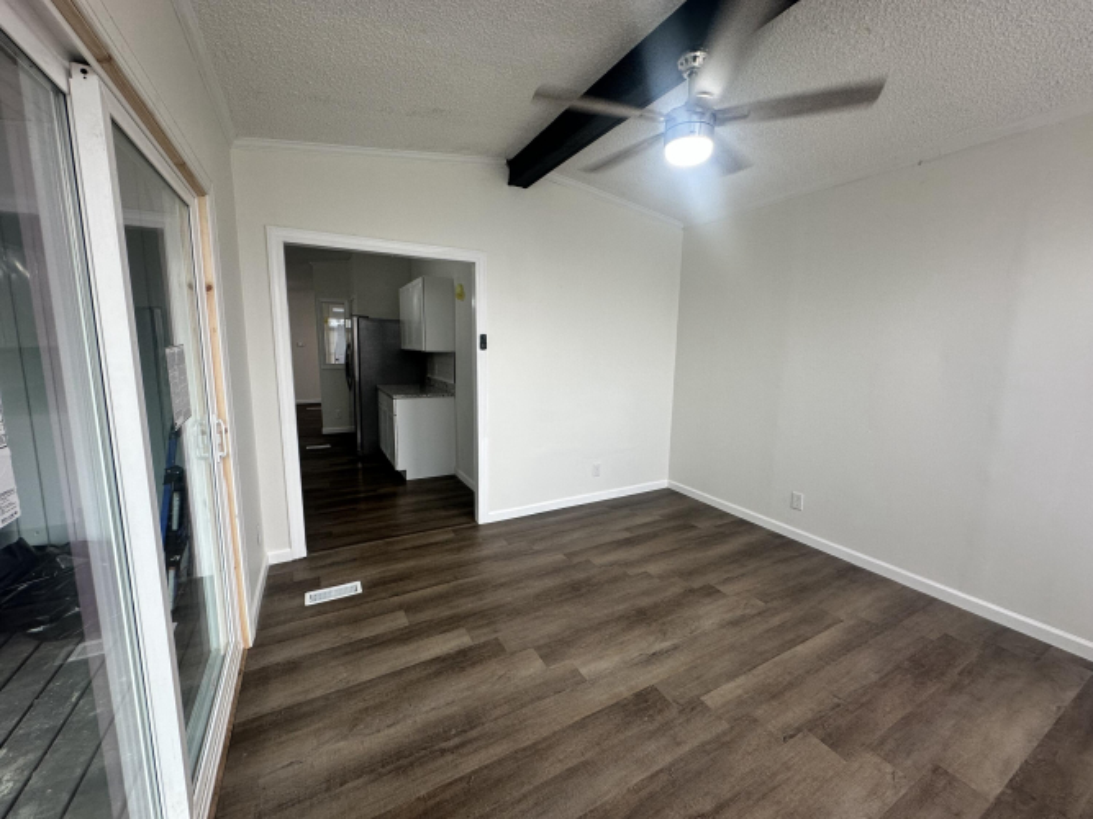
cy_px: 410
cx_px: 546
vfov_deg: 85.7
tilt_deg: -8.0
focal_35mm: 14
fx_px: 442
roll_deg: -0.9
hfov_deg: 102.1
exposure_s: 1/120
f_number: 2.2
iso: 125
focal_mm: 2.22
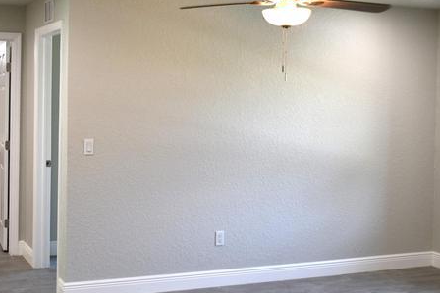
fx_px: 648
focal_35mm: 53
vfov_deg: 25.4
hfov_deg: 36.9
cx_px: 128
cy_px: 105
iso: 800
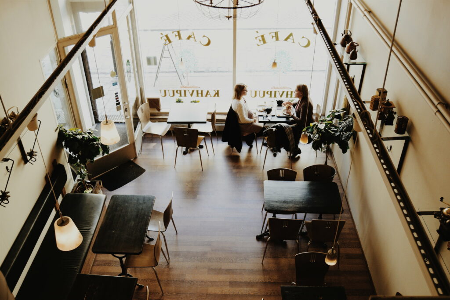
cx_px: 225
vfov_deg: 40.0
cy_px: 150
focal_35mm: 33
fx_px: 413
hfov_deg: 57.2
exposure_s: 1/125
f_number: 4.5
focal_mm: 22
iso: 800
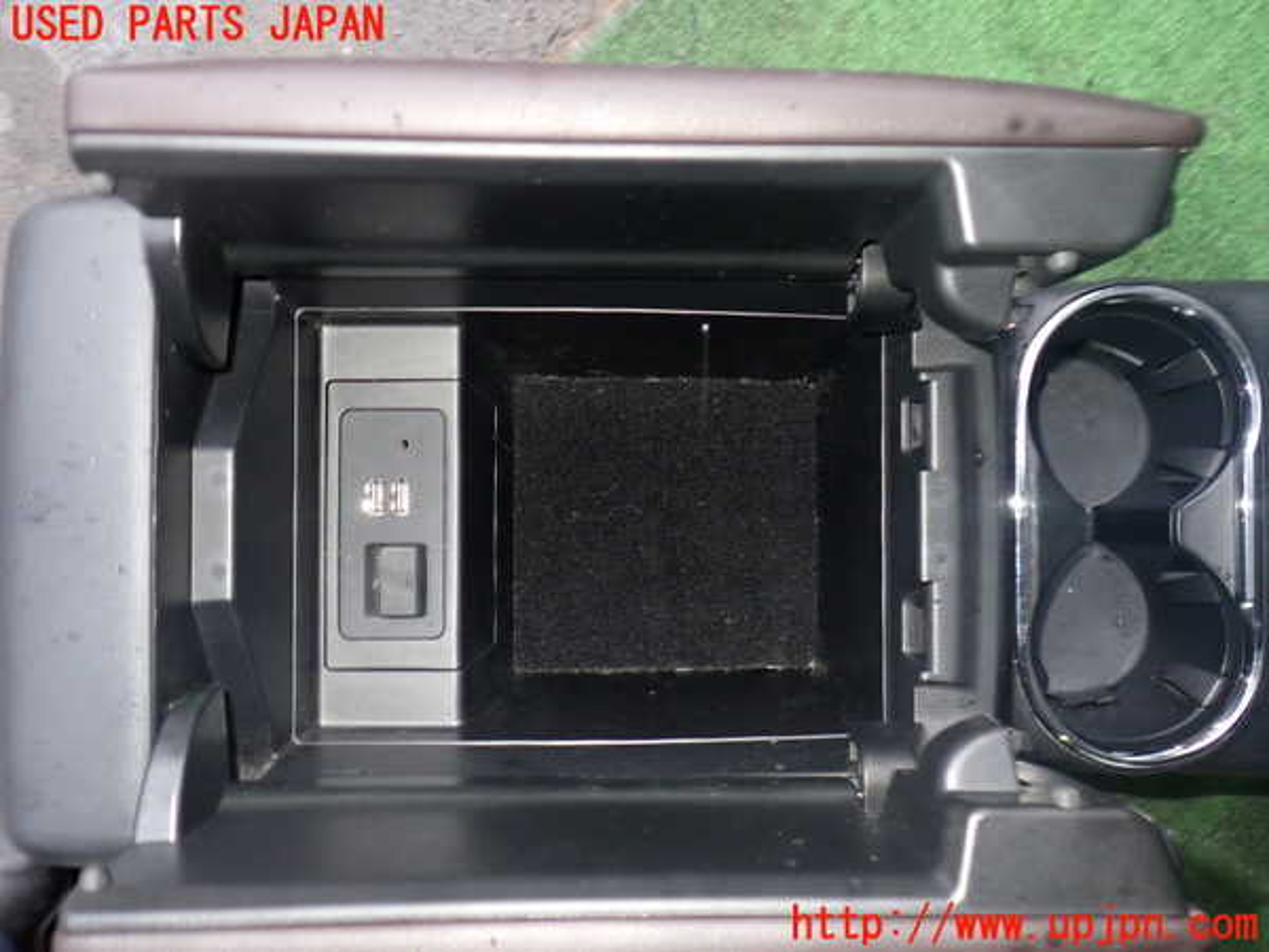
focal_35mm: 30
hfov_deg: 60.0
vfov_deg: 46.8
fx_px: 1100
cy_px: 476
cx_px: 634
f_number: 6.3
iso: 320
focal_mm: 5.4
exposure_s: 1/30
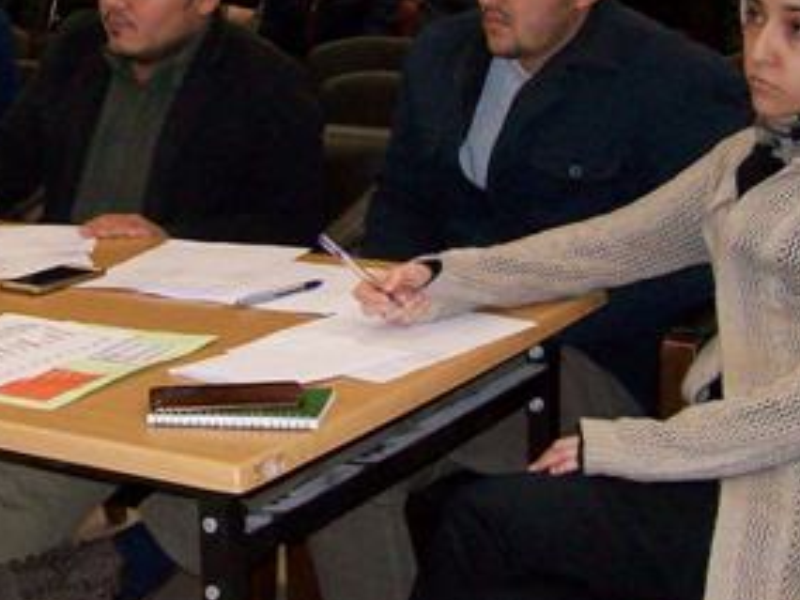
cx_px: 206
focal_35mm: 81
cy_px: 146
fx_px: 1872
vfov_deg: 18.1
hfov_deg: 23.9
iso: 200
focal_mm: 6
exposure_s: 1/64
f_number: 2.7
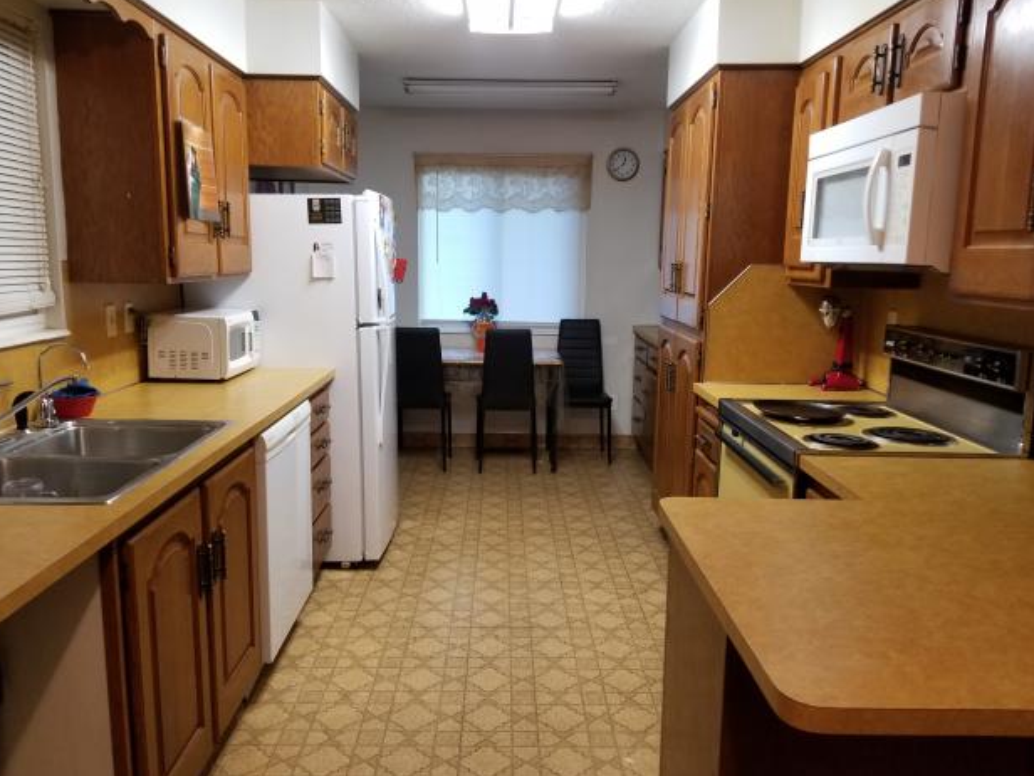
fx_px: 807
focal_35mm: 27
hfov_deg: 65.3
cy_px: 393
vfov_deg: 51.4
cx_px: 510
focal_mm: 4.3
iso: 160
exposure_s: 1/30
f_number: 1.7
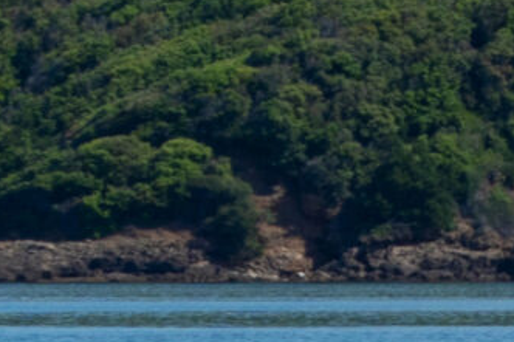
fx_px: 14040
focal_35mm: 984
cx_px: 1915
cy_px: 434
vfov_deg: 1.4
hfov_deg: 2.1
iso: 100
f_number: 8
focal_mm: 85
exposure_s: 1/500
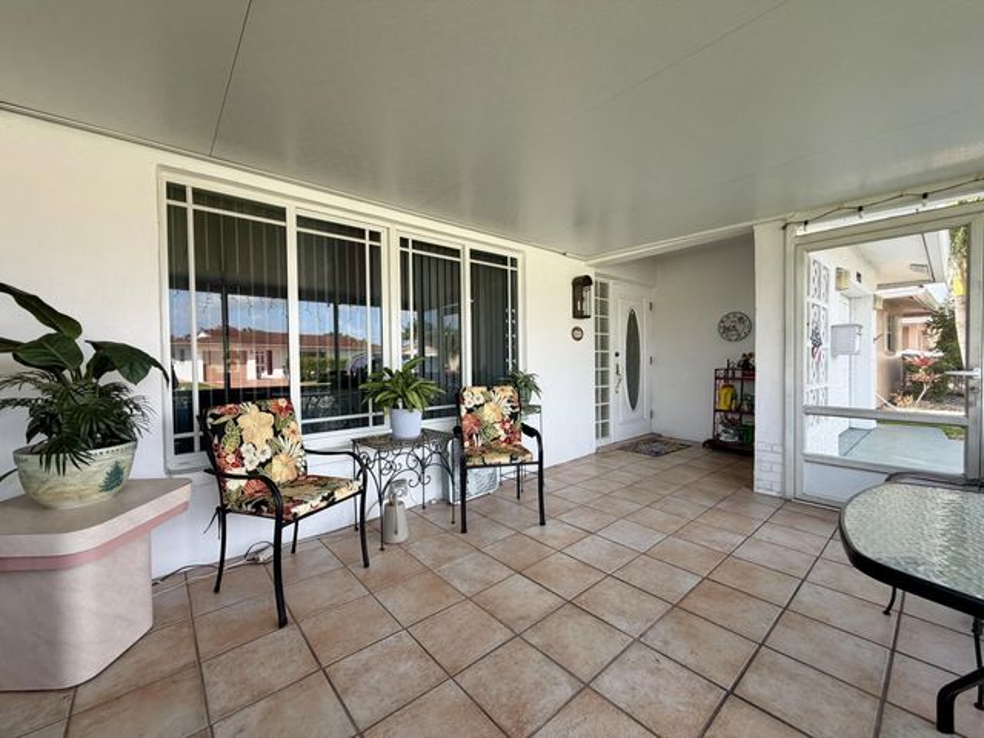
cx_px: 492
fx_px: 398
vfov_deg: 85.7
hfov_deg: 102.1
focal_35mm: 14
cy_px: 369
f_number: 2.2
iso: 50
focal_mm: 2.22
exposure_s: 1/121
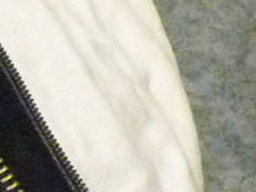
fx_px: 1103
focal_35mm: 149
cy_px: 161
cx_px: -424
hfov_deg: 10.6
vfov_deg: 9.9
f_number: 2.8
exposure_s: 1/15
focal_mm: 4.8
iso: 1600
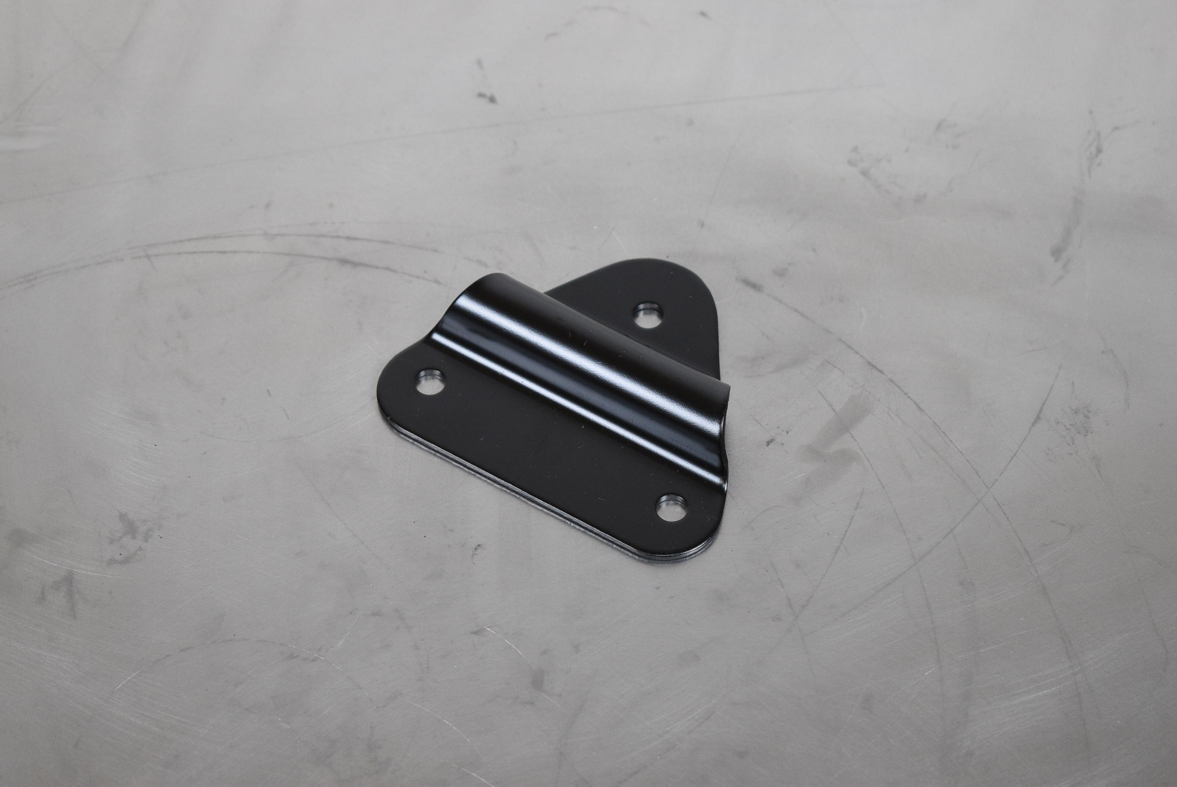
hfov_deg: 24.6
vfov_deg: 16.6
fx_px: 2699
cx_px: 588
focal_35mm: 82
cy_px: 394
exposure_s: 1/125
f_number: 5.6
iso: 1250
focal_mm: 55
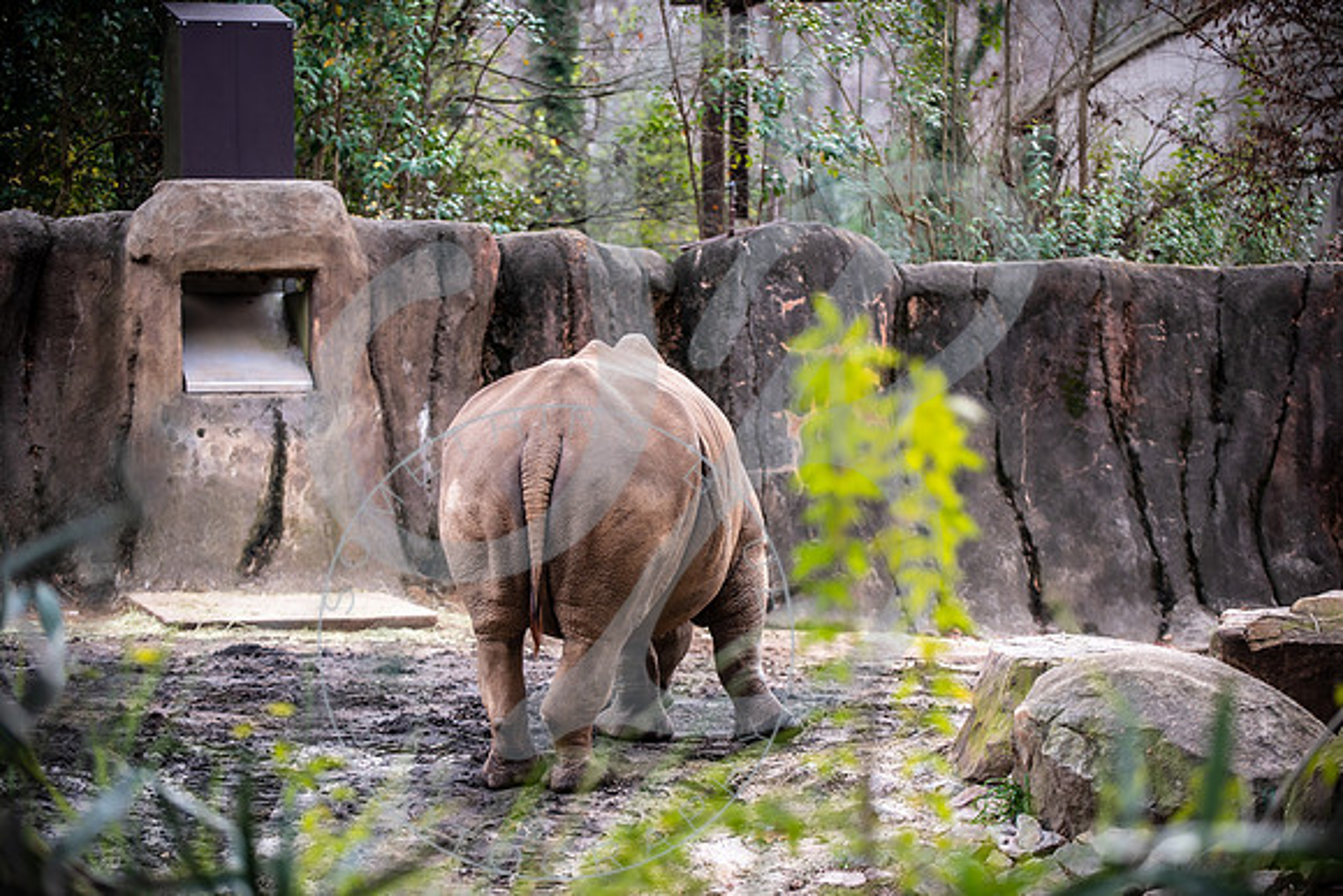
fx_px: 4328
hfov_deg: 17.6
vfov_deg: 11.8
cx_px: 672
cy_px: 448
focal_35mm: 116
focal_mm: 116
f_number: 2.8
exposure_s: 1/250
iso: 100
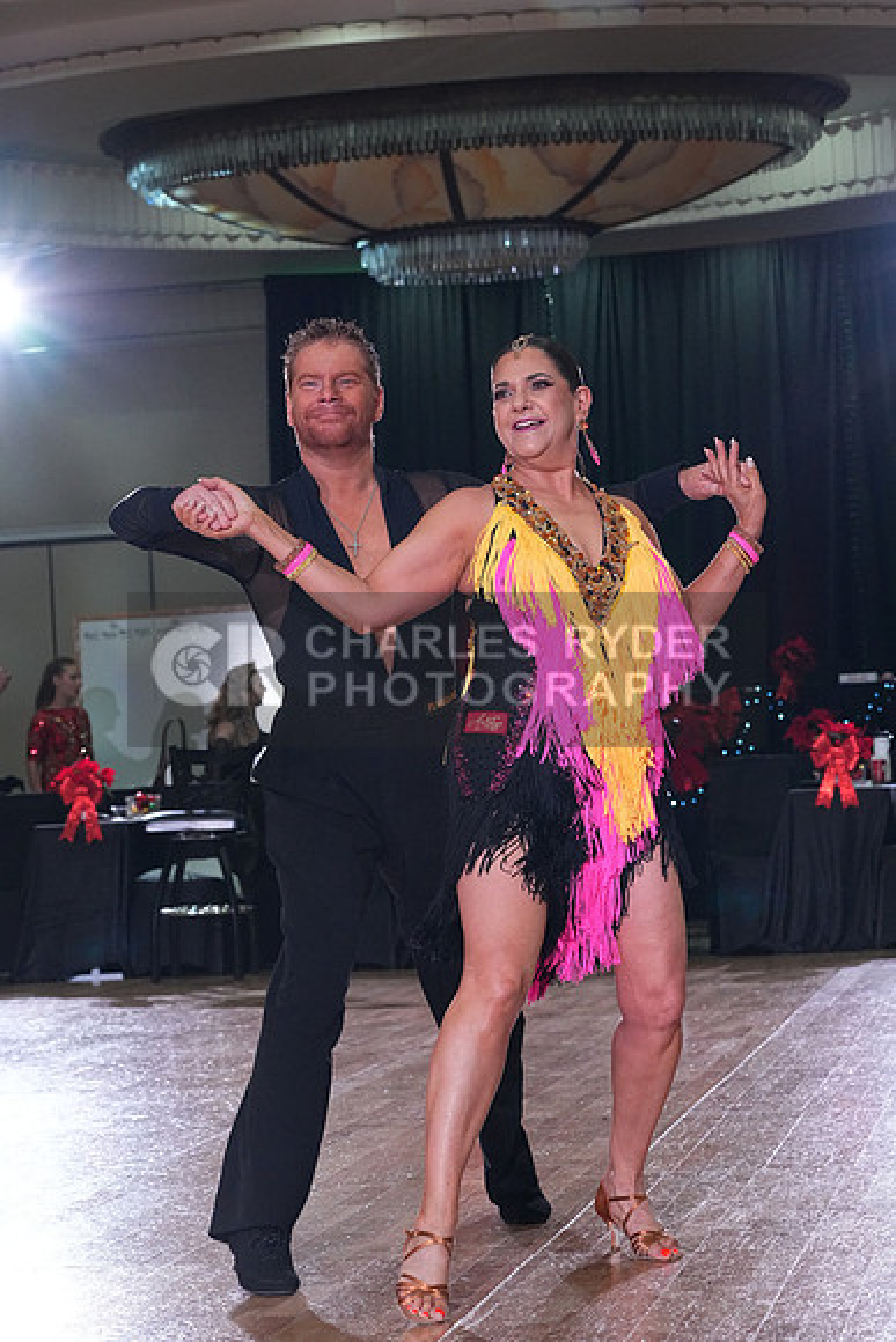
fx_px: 3097
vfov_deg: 24.5
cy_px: 671
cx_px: 448
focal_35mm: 83
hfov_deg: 16.5
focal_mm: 83
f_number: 7.1
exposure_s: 1/320
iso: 5000
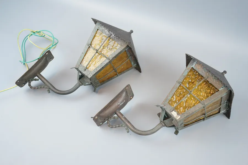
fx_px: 317
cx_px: 124
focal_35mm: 46
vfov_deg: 29.2
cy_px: 82
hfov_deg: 42.7
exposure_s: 1/60
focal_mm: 46
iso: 200
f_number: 4.5
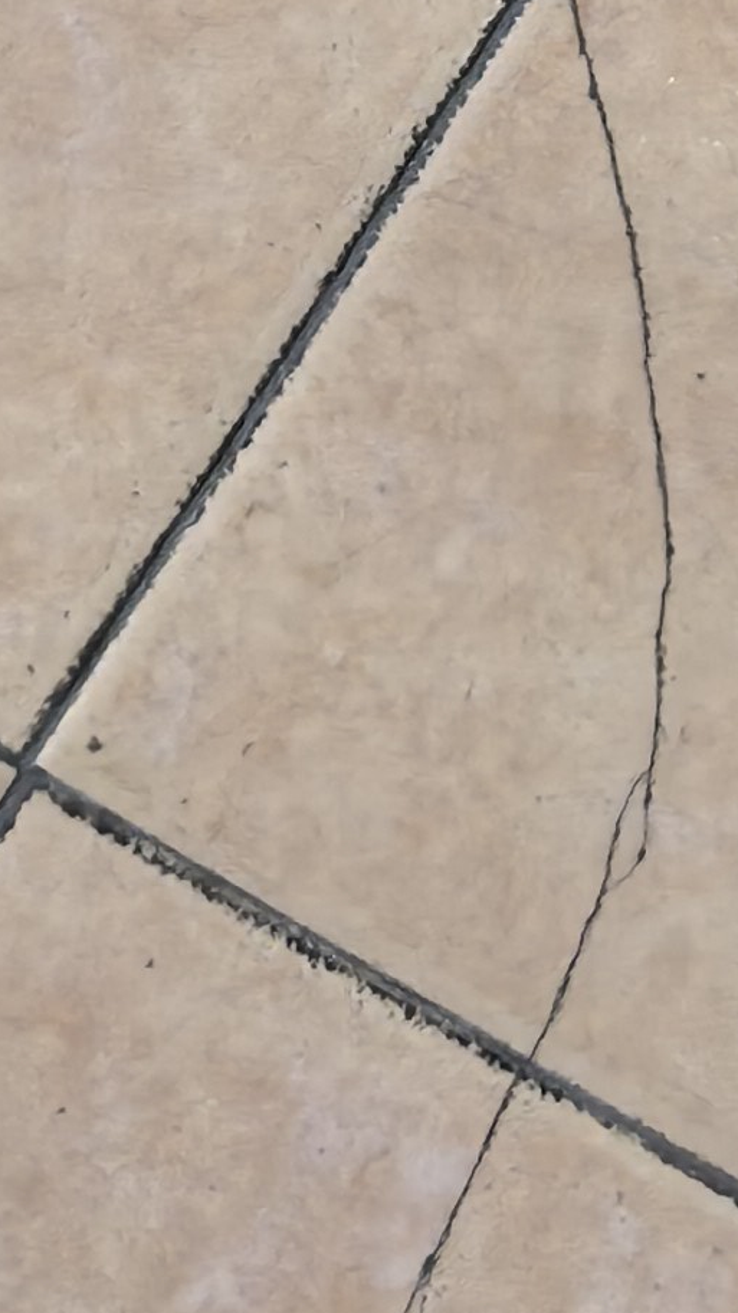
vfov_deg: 13.3
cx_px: 567
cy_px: -1530
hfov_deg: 9.2
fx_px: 4596
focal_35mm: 132
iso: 640
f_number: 2
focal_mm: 6.98
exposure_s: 1/33.3
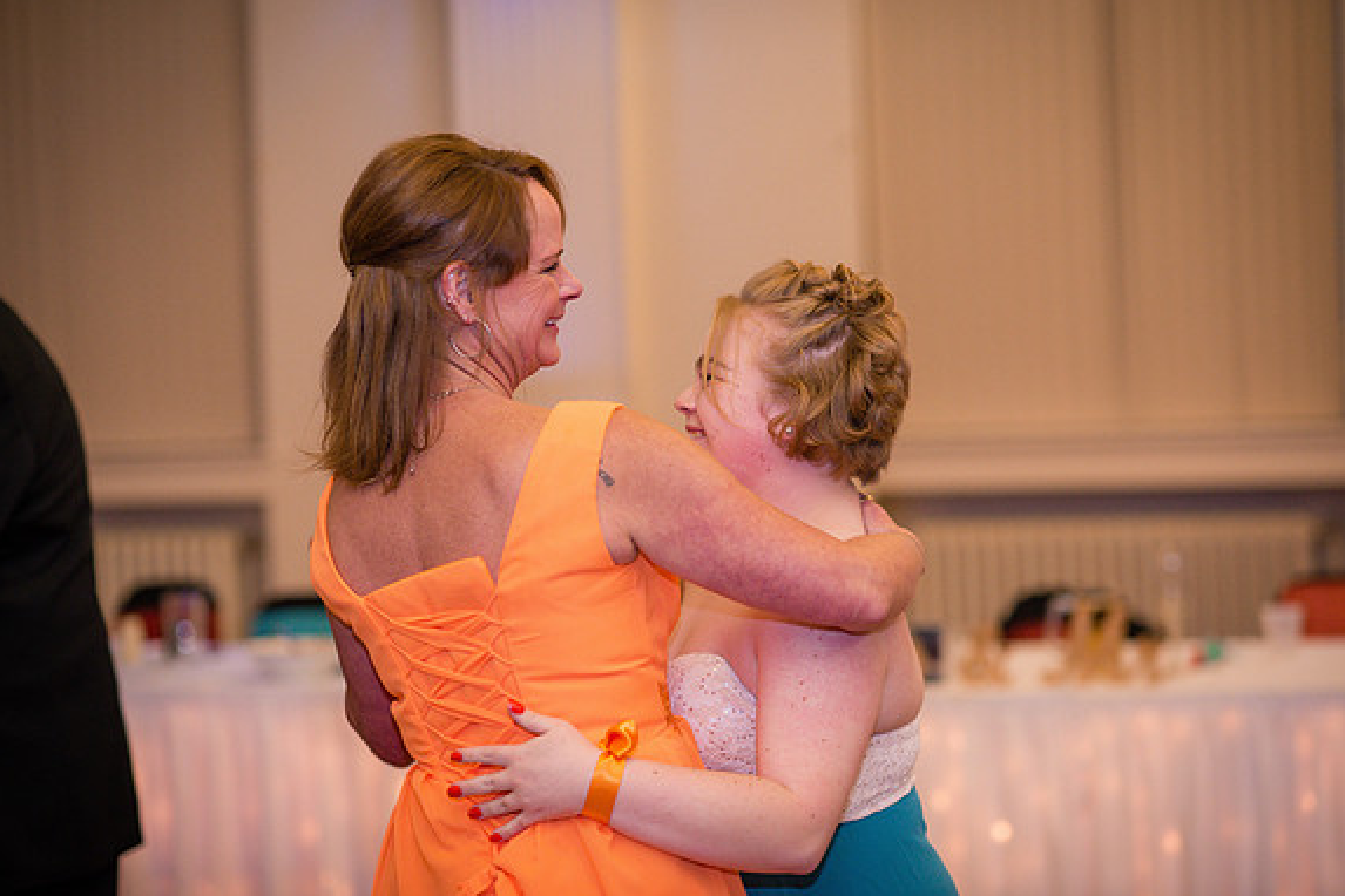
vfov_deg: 15.9
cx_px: 676
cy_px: 452
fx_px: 3213
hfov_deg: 23.6
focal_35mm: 86
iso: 640
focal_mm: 85
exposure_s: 1/125
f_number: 2.2
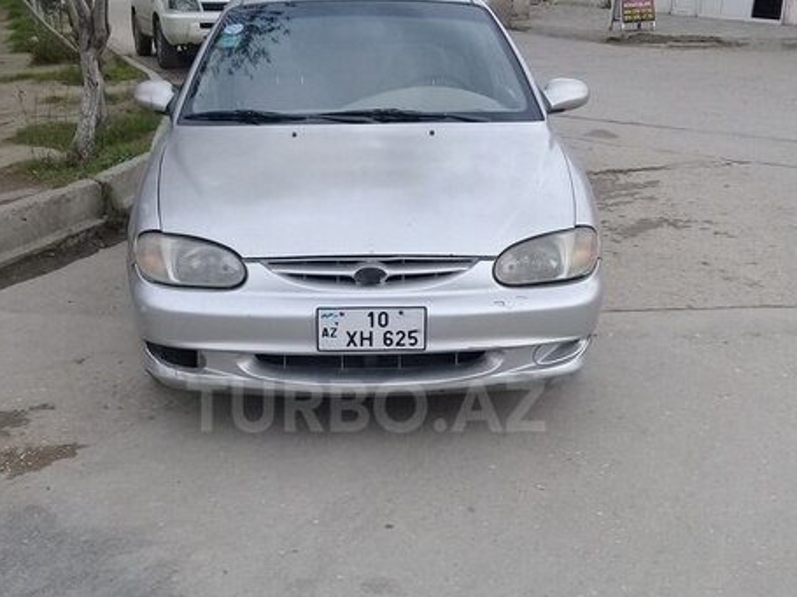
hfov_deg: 42.1
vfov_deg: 31.9
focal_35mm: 45
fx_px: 1036
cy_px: 405
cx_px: 366
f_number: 2.2
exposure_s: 1/161
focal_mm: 3.3
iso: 50
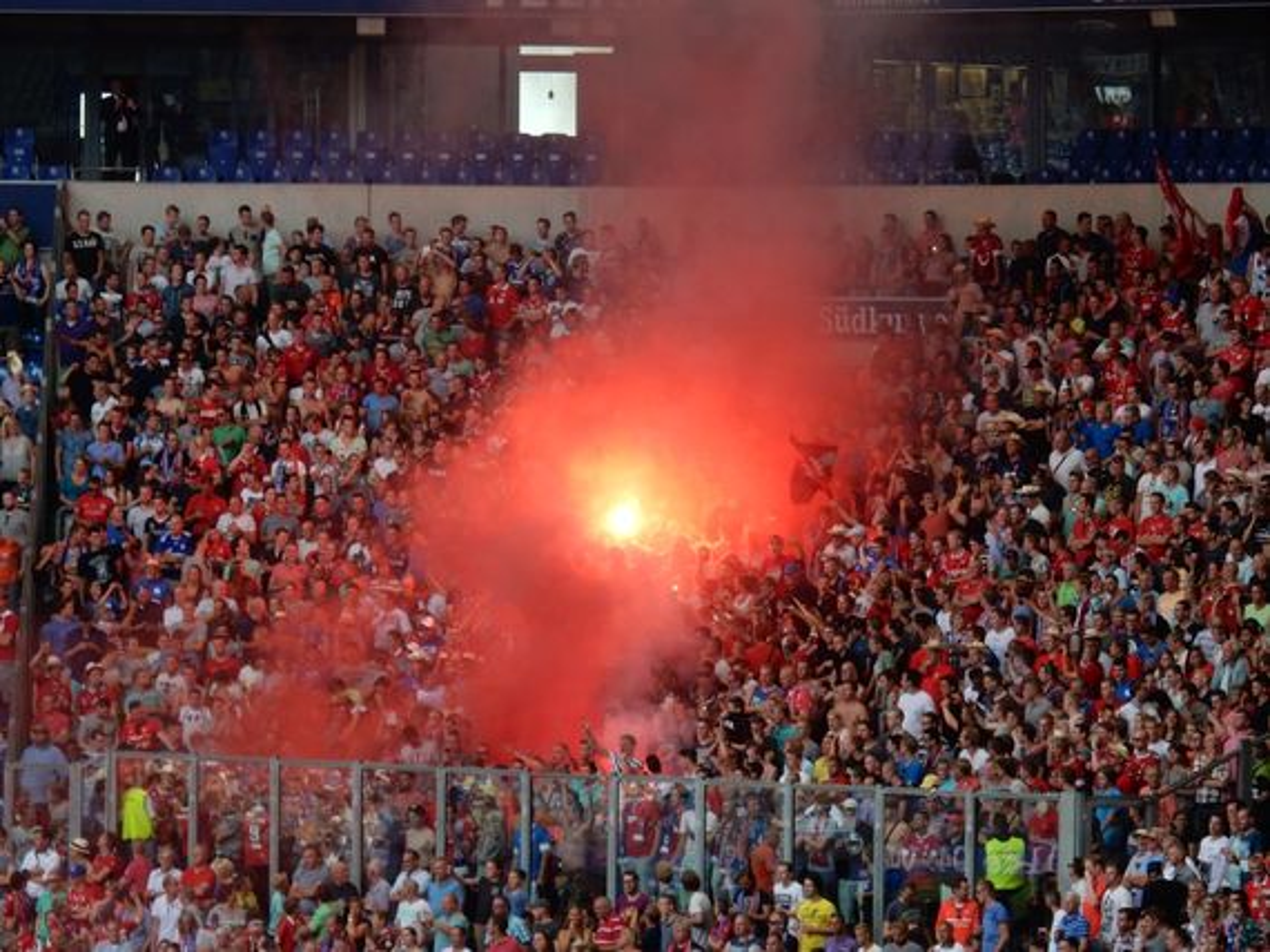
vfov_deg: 5.5
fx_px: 9938
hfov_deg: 7.3
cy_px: 476
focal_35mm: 271
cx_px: 635
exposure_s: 1/40
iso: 125
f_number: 6.3
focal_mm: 48.4
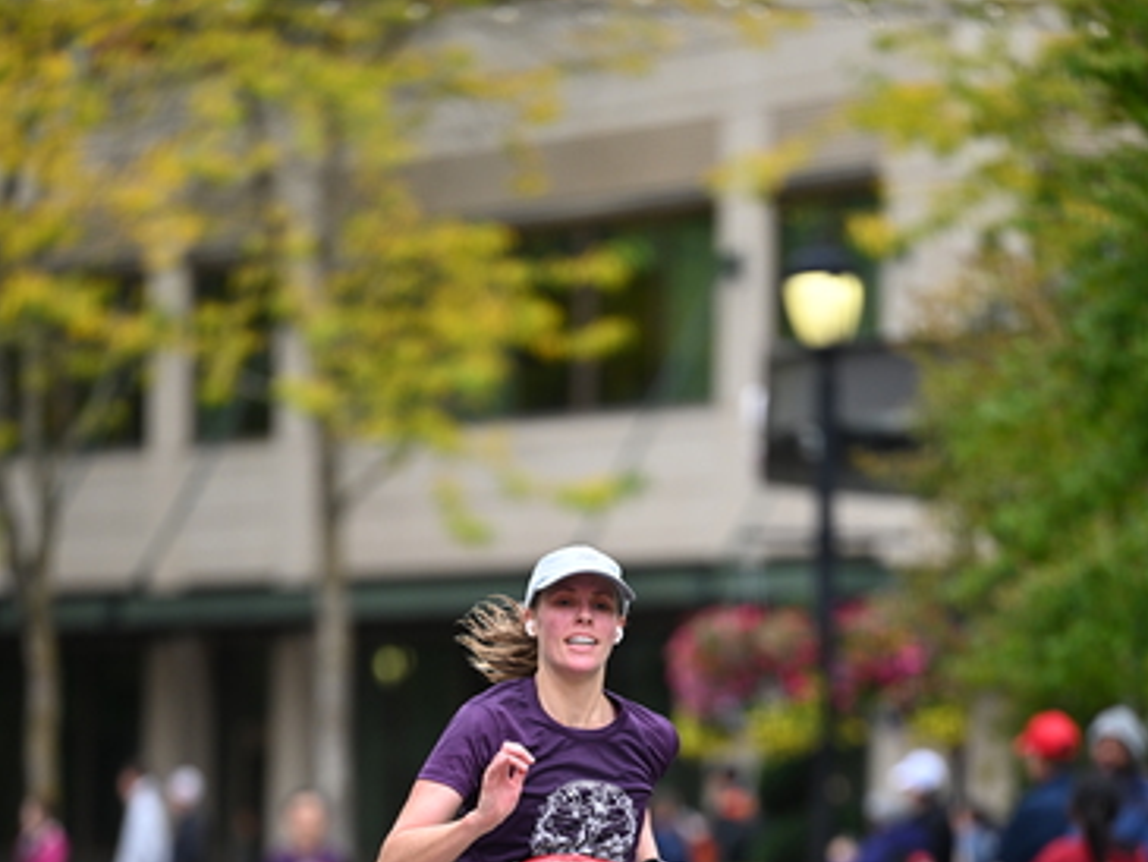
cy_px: 824
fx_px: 9621
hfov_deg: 6.8
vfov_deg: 5.1
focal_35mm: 290
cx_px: 574
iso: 640
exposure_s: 1/2000
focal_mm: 200
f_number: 2.8
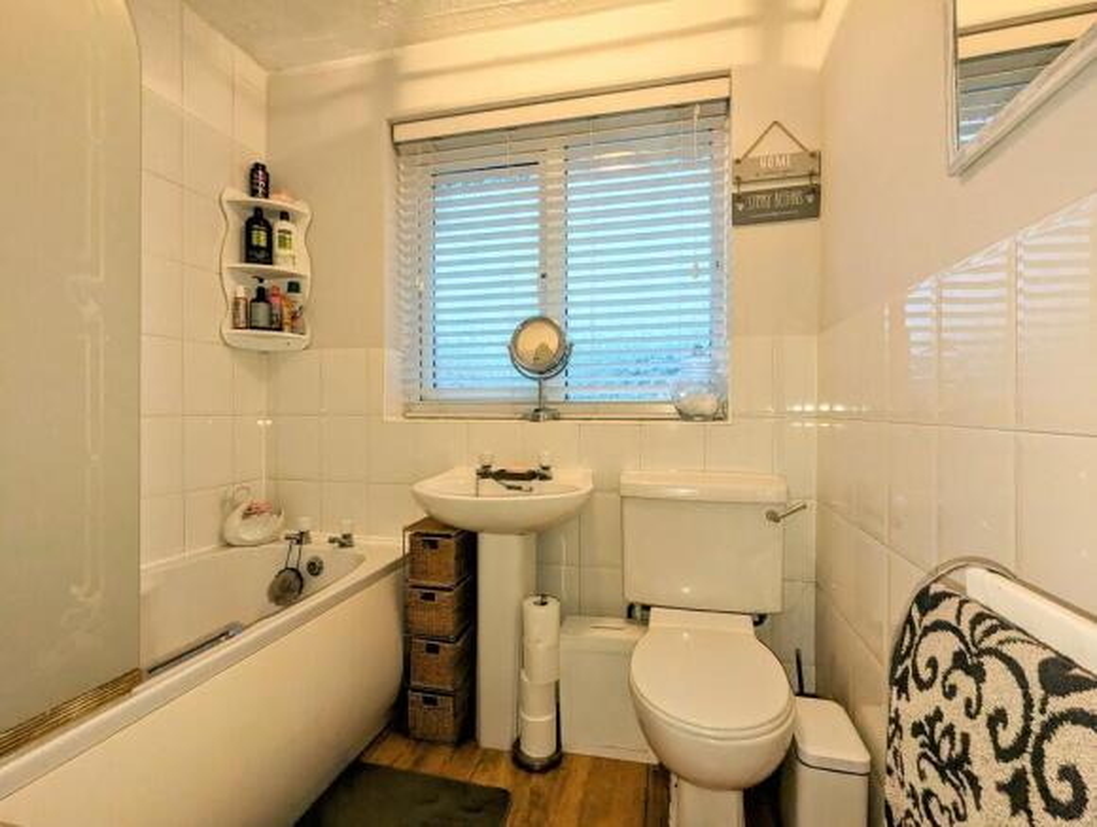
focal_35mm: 16
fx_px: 508
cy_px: 414
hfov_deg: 94.4
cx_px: 548
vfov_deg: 78.3
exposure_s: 1/100
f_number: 2.2
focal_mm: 2.35
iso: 507
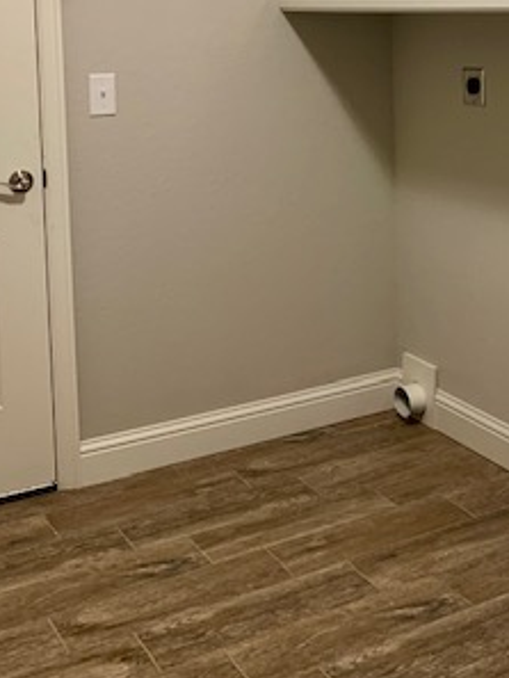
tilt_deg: -3.2
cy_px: 100
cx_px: 447
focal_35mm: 56
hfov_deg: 25.4
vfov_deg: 33.0
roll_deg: +1.0
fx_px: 1097
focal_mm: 4.25
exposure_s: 1/60
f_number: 1.8
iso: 125
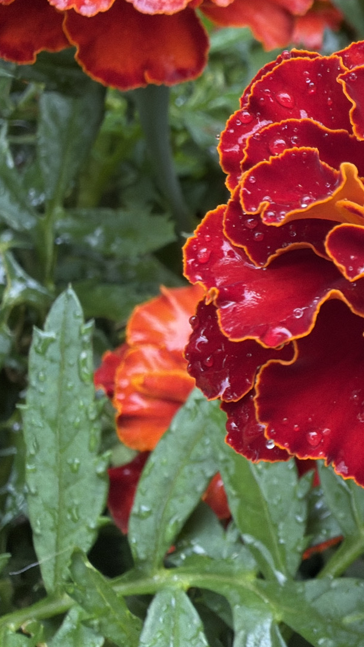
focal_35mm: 51
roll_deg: +2.0
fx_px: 875
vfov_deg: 40.4
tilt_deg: -35.4
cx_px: 551
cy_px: 268
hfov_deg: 20.1
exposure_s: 1/121
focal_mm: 2.22
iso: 80
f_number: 2.2
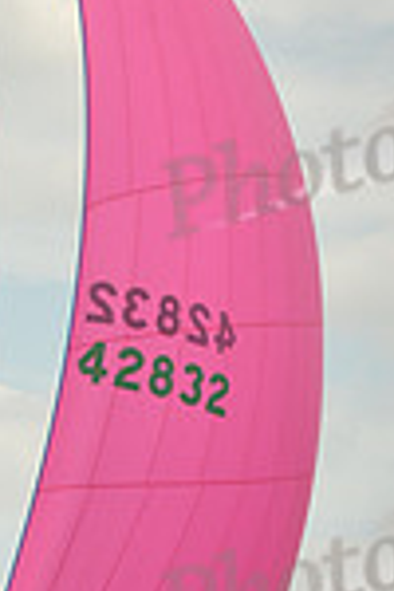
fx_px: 6336
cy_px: 398
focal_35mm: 386
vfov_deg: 5.3
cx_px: -41
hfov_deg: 3.6
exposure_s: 1/1000
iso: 320
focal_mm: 100
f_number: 11
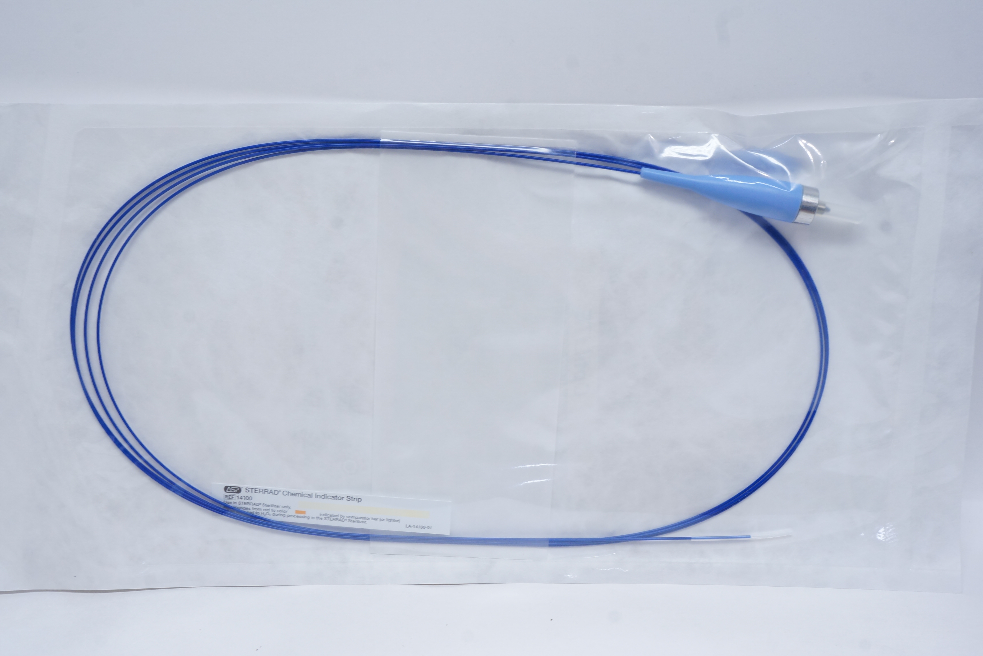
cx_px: 481
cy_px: 335
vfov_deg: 32.3
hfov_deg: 46.9
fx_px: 1134
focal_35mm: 42
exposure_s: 1/10
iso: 400
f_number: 13
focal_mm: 27
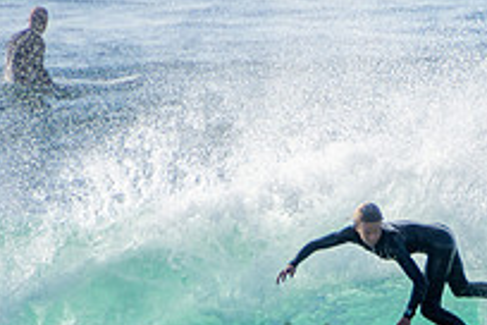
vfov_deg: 0.8
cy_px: 338
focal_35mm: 1708
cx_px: 530
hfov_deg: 1.2
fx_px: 23104
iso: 250
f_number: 5.6
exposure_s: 1/2000
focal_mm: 400
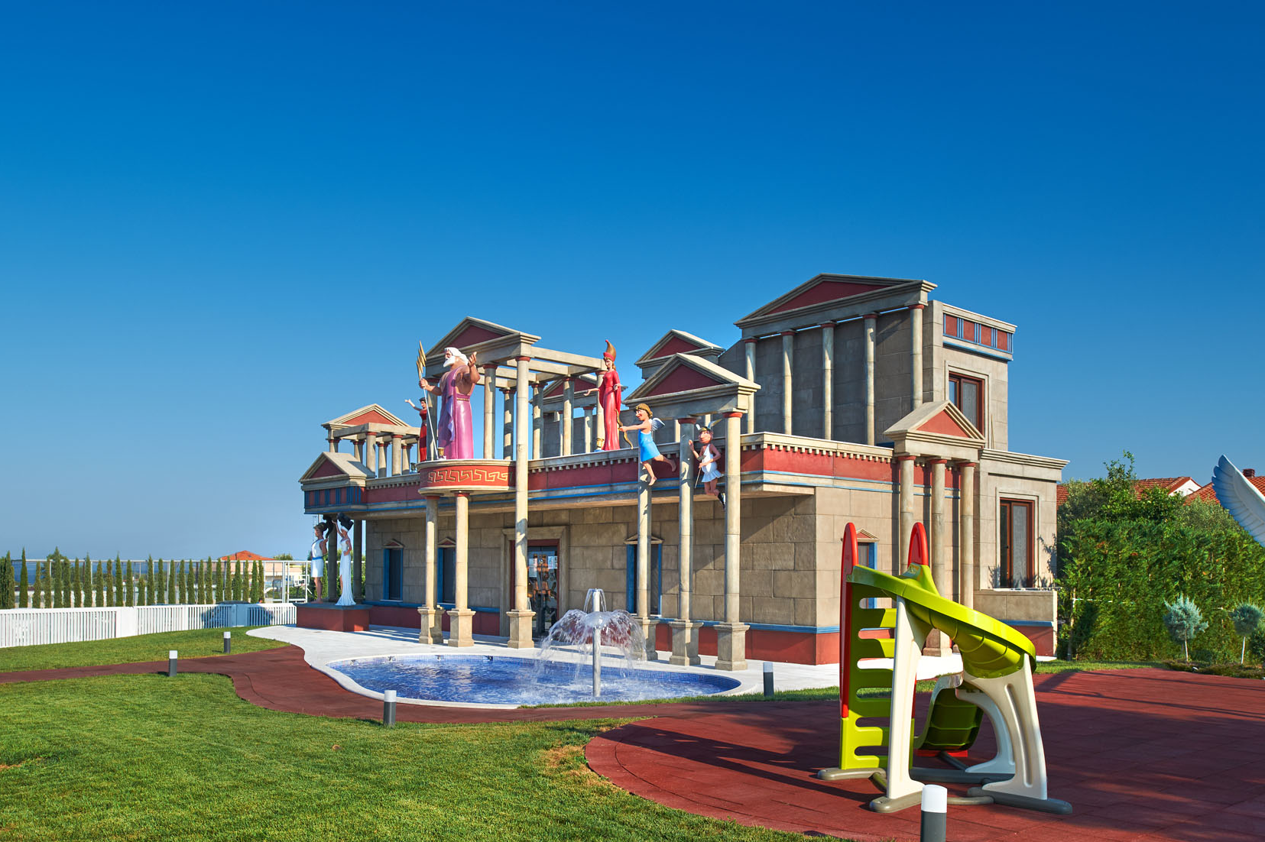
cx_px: 629
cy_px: 374
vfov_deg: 44.9
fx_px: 1019
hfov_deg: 63.7
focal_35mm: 29
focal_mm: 24
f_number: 10
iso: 100
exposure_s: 1/60
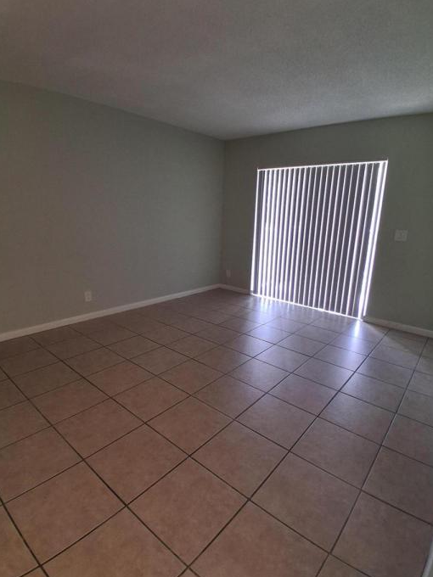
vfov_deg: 87.8
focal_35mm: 18
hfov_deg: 71.6
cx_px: 224
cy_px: 290
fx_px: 300
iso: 125
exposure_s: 1/40
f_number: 2.2
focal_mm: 1.4
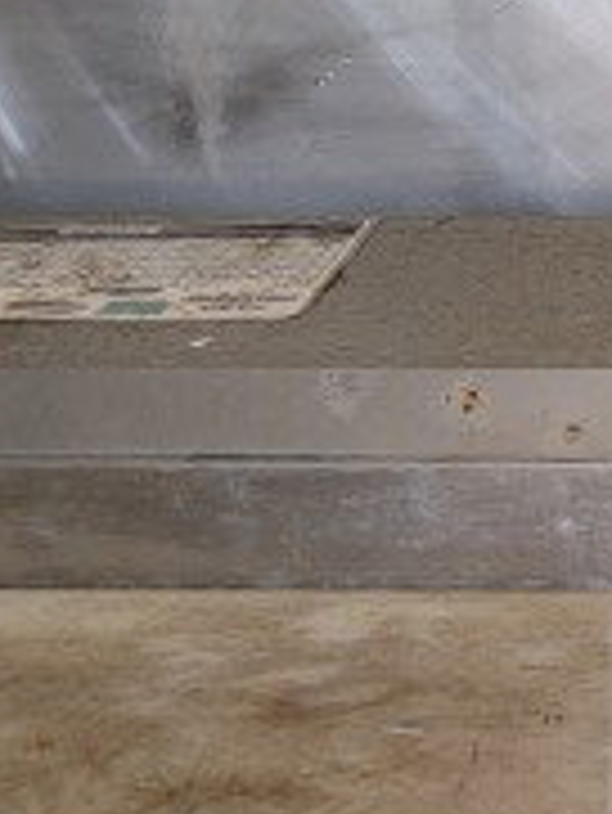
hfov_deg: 12.5
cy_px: 474
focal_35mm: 108
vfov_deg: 18.2
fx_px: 2543
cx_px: 1112
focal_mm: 6.7
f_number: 1.8
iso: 50
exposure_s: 1/120
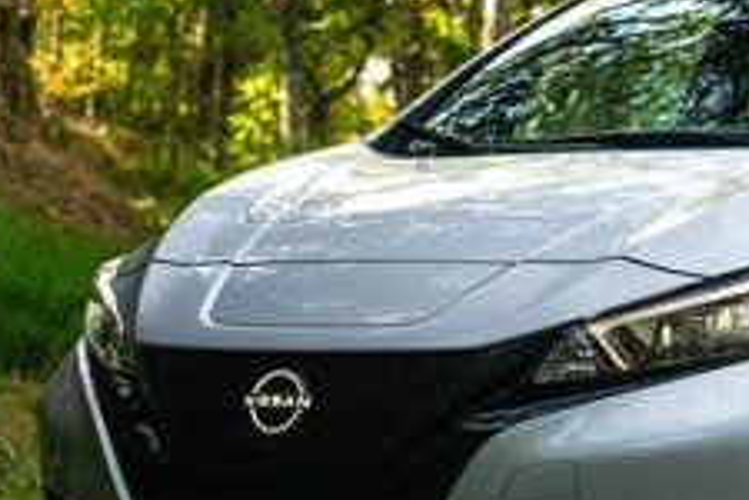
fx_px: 2725
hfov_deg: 15.4
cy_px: 268
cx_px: 756
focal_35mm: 131
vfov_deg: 10.5
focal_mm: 46
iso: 1600
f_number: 4
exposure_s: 1/500
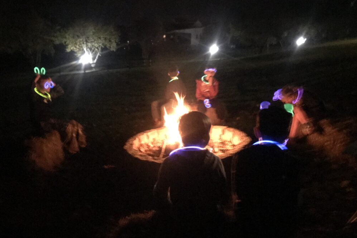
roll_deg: -1.5
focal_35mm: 30
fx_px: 298
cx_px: 177
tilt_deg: -10.7
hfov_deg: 61.9
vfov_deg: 43.6
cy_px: 123
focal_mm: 3.99
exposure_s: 1/4
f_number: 1.8
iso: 1600
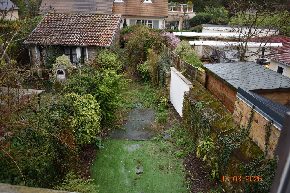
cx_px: 145
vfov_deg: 43.6
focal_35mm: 30
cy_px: 96
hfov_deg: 61.9
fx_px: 242
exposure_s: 1/250
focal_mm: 20
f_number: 3.8
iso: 640
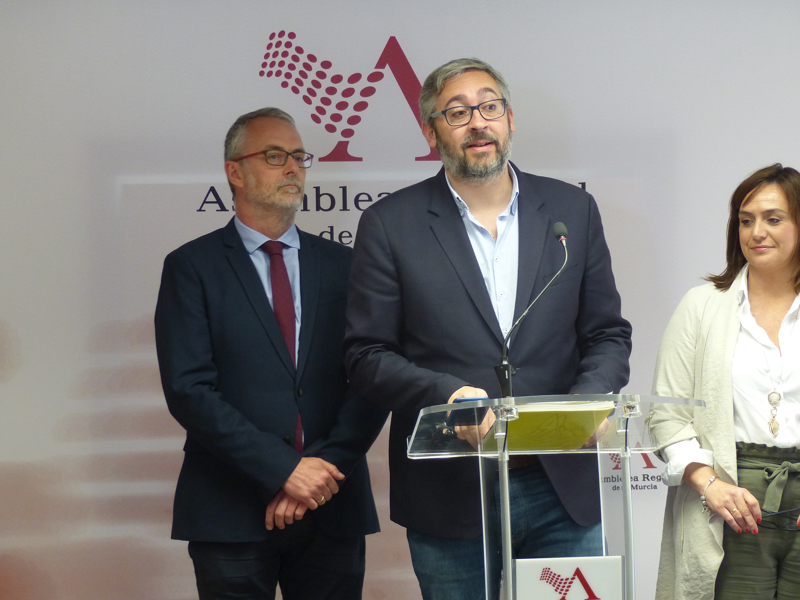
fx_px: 3005
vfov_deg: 11.4
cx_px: 428
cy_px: 346
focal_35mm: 130
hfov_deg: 15.2
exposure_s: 1/60
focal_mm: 20.1
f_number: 2.8
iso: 250
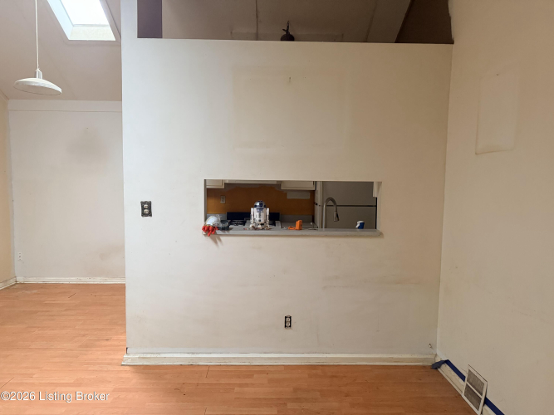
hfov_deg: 71.6
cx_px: 277
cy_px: 208
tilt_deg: -3.5
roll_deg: -0.4
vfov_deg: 56.8
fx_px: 384
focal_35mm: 24
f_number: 1.78
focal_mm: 6.76
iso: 640
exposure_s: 1/60
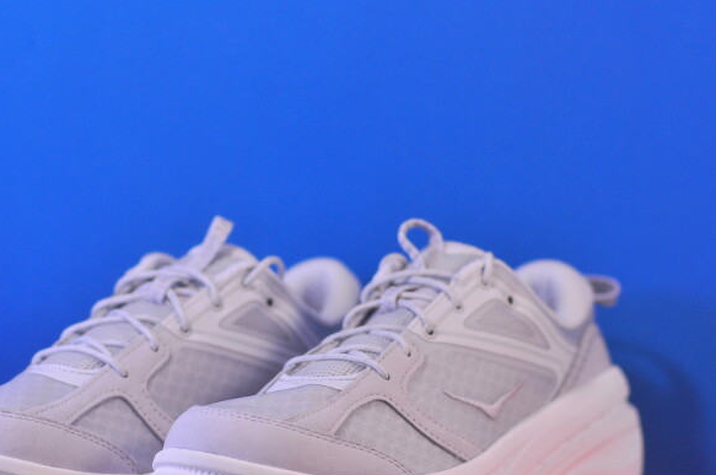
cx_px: 287
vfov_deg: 13.2
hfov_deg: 19.8
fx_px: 2046
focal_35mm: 103
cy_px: 315
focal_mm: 50
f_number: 2.8
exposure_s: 1/320
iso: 250
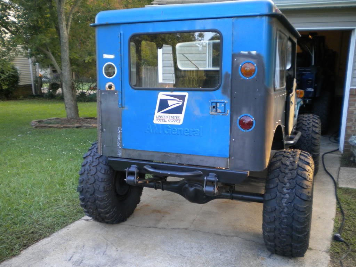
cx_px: 178
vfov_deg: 40.7
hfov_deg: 52.6
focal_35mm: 35
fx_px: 360
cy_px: 134
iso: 168
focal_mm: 6.3
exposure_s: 1/59
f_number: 3.1
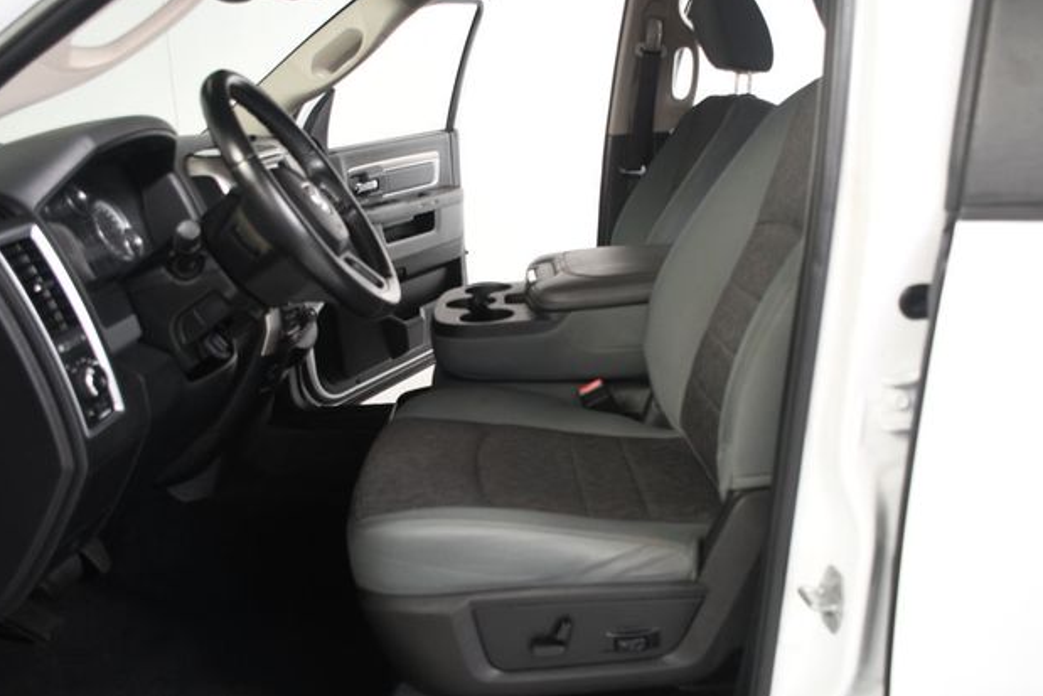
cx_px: 517
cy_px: 339
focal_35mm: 31
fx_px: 898
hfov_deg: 60.3
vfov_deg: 42.3
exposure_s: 1/160
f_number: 4
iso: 100
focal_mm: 20
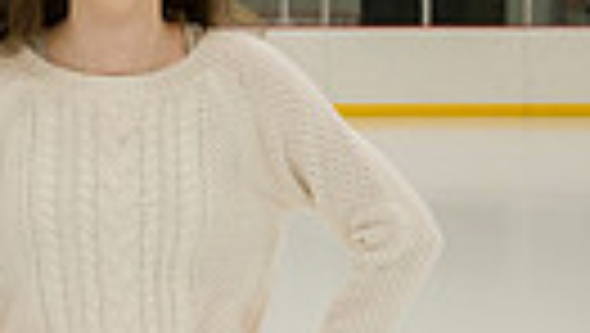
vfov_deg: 6.7
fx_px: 2819
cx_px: 189
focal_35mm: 180
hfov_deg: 11.9
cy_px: 414
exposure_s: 1/250
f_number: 8
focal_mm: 50
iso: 3200
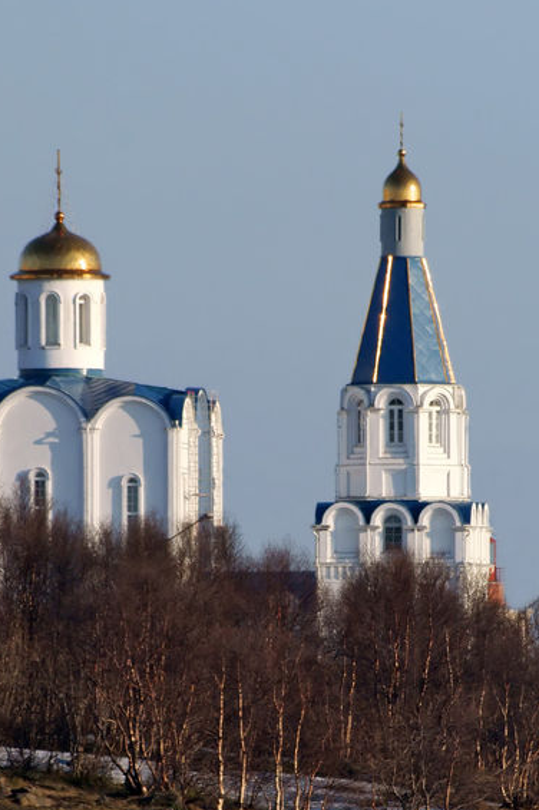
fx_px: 16121
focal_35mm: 717
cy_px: 582
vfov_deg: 2.9
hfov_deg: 1.9
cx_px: 249
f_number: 11
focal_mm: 300
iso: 400
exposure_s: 1/640
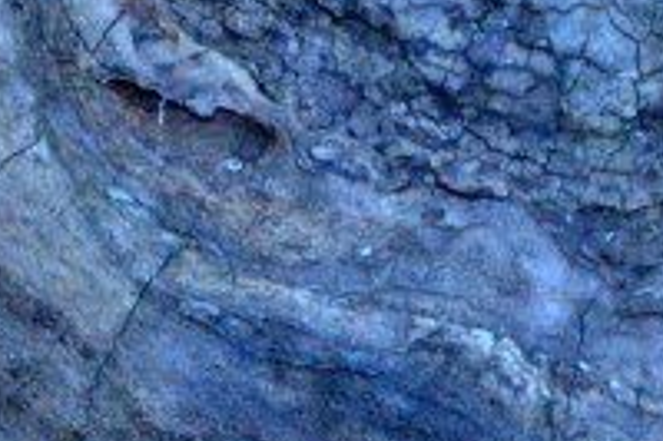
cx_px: 464
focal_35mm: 528
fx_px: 9719
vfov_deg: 2.6
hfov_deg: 3.9
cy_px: 788
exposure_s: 1/60
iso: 2000
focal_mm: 55
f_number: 5.6
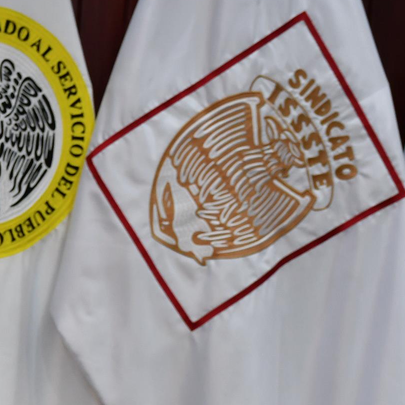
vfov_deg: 11.4
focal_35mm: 152
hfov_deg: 11.0
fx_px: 2012
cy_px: 393
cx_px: -205
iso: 800
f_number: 5.6
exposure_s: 1/100
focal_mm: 35
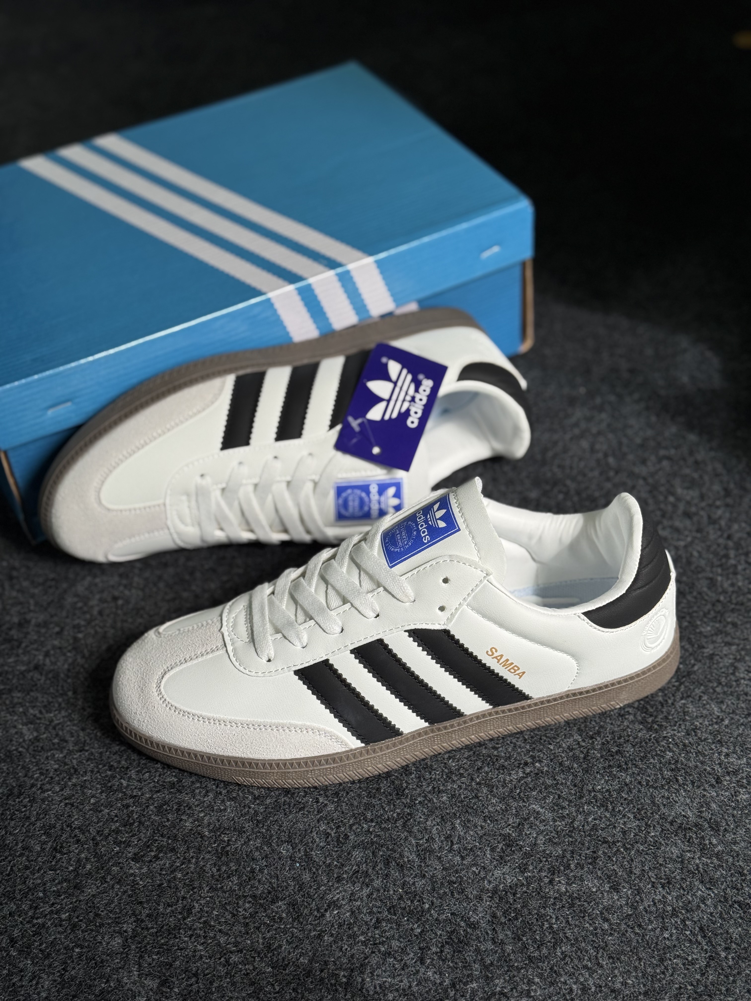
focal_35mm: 48
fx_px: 1388
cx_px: 376
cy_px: 500
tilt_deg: -43.3
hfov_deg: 30.3
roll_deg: +4.0
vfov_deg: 39.7
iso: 64
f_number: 1.78
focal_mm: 6.76
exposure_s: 1/1287
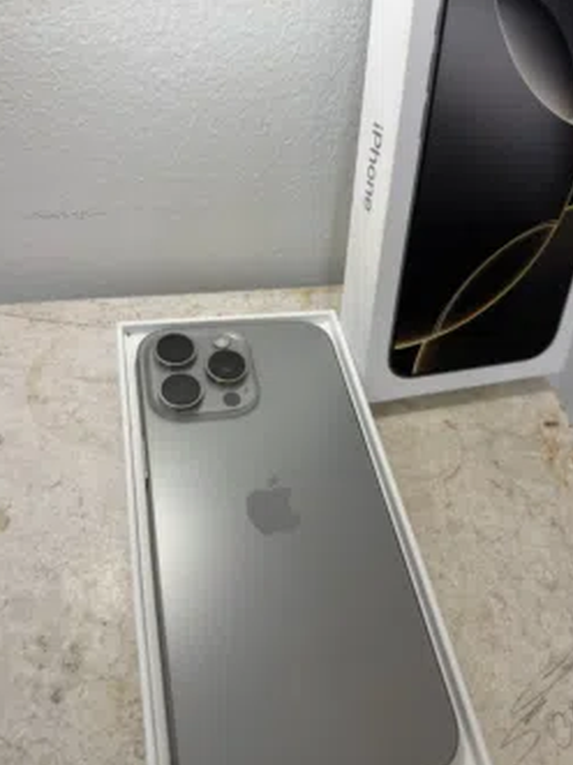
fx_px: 640
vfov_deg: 61.6
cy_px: 349
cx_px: 286
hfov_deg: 48.2
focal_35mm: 29
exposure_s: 1/100
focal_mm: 6.76
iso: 160
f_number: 1.78
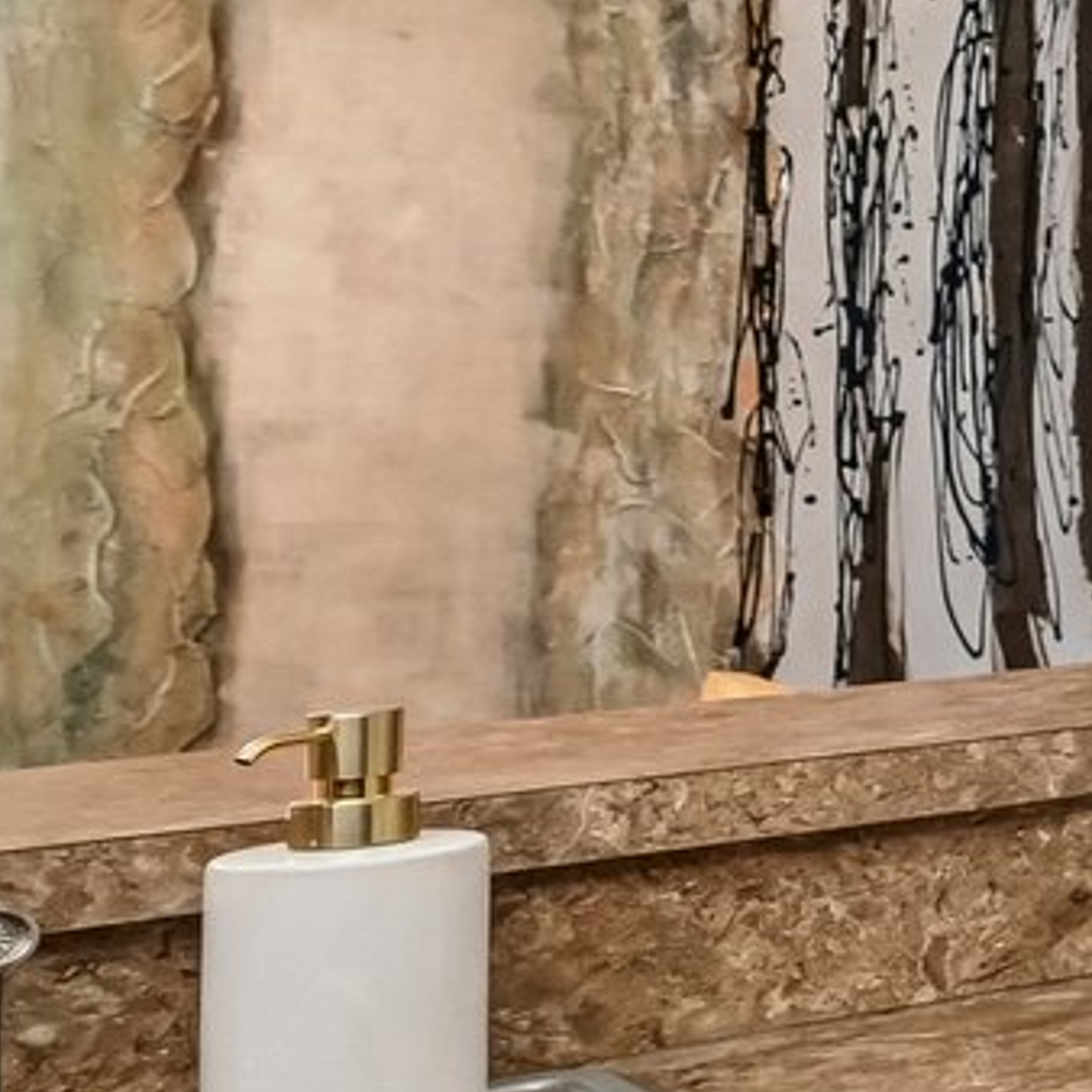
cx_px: 3085
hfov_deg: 12.4
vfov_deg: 23.8
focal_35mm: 72
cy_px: 341
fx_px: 2570
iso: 2500
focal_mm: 14
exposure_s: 1/80
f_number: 8
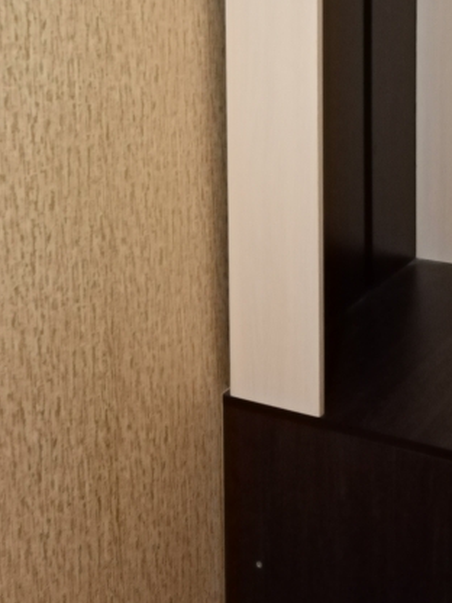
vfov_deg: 28.5
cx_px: 220
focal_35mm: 65
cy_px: 42
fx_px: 1132
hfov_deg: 22.6
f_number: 1.8
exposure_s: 1/20
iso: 779
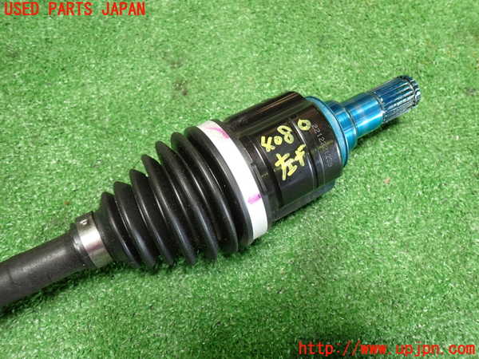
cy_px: 180
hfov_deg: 60.0
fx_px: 415
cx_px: 240
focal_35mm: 30
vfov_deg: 46.8
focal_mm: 5.4
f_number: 2.3
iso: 200
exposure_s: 1/40
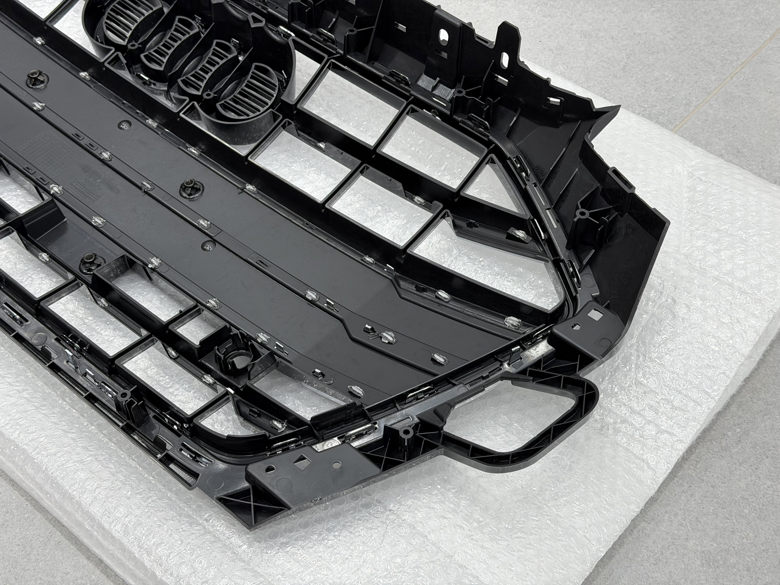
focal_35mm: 48
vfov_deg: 30.3
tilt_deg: -51.2
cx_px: 390
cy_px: 292
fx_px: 1082
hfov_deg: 39.7
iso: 50
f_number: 1.78
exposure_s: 1/123
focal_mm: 6.76
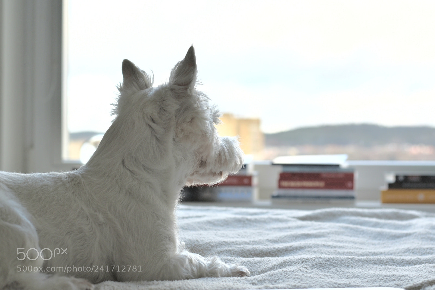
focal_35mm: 75
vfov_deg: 18.2
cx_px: 218
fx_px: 906
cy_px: 145
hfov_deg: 27.0
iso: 100
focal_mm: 50
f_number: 4
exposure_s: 1/60
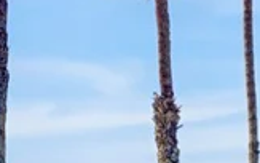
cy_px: 333
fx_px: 773
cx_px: 231
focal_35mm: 109
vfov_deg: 10.9
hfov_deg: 18.8
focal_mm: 17
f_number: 8
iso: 400
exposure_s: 1/1250
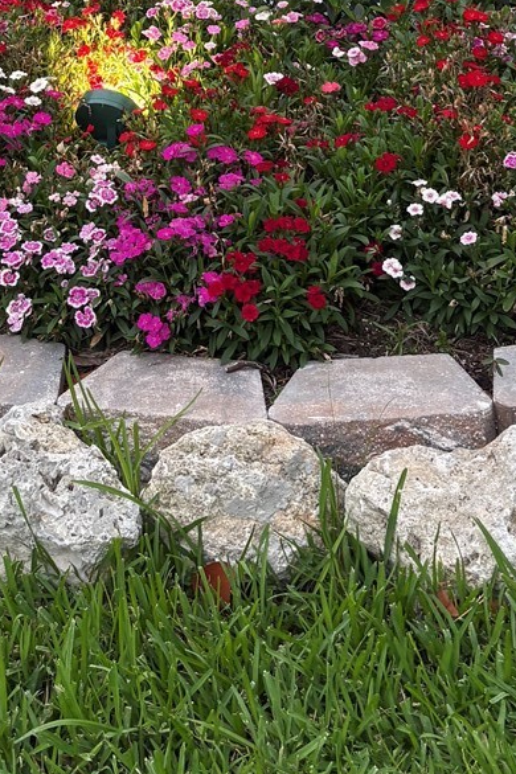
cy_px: -105
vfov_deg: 25.1
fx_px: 1591
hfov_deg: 18.3
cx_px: 143
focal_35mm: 74
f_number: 1.6
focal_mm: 5.96
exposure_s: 1/120
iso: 100
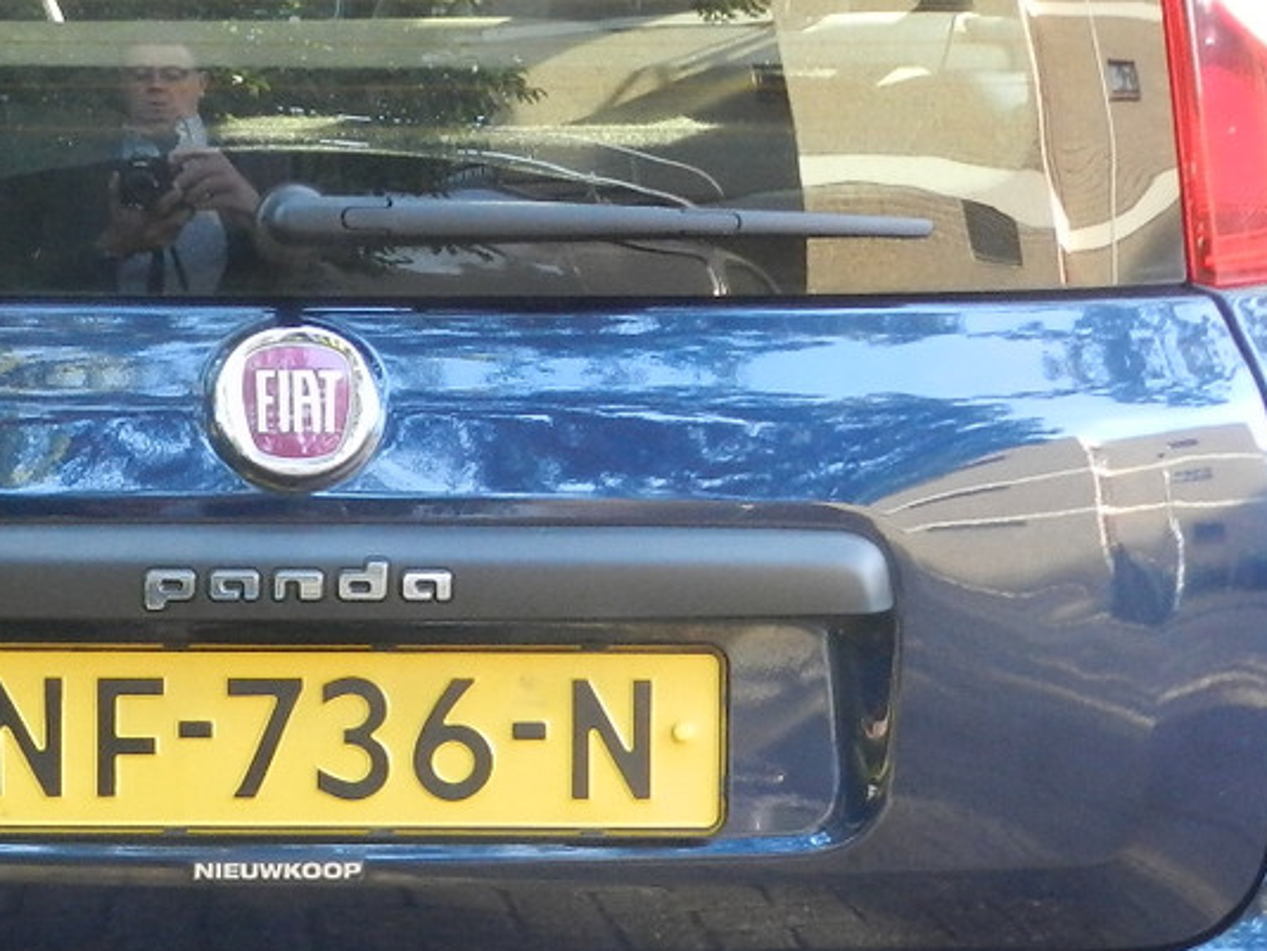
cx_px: 100
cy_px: 652
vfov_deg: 11.9
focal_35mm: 124
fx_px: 4541
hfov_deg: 15.7
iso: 400
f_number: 4.2
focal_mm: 8.1
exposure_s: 1/25
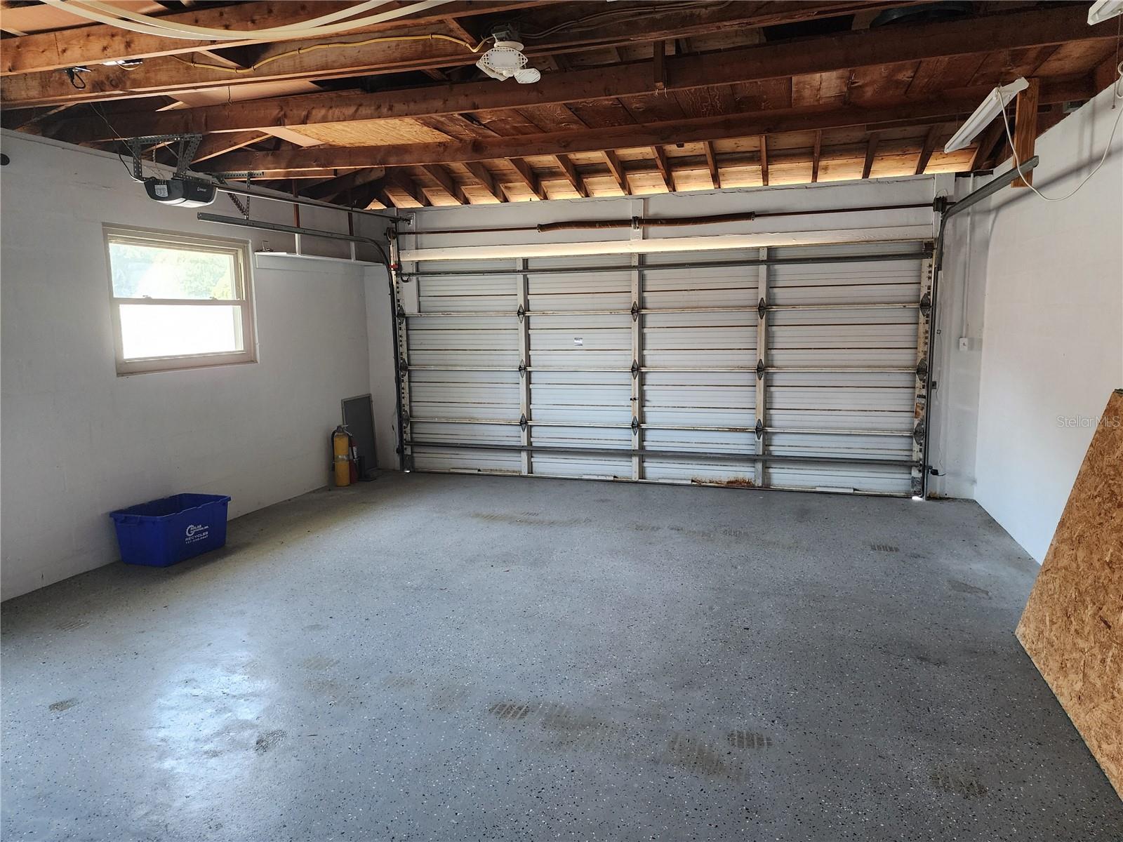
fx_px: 746
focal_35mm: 23
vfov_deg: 58.9
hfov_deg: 73.9
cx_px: 562
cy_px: 421
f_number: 1.8
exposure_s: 1/120
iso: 640
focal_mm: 6.4
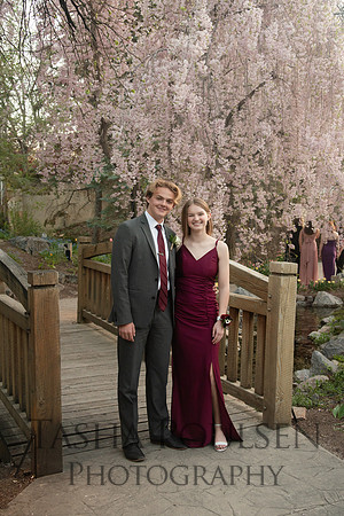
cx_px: 172
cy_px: 258
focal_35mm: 40
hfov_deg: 33.4
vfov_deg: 48.5
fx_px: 573
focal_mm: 40
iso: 800
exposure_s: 1/125
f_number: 5.6
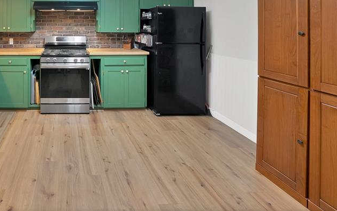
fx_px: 184
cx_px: 67
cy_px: 28
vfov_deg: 53.5
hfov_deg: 75.8
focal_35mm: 20
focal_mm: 12
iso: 640
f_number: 9
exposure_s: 1/5
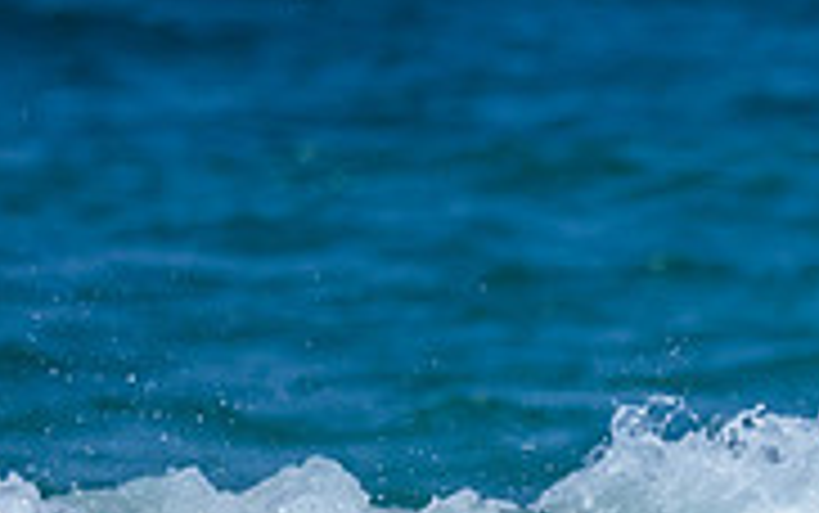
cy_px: 678
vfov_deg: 0.4
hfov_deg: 0.6
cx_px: 825
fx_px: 79219
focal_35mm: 3547
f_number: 6.3
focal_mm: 800
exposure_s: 1/2500
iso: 320
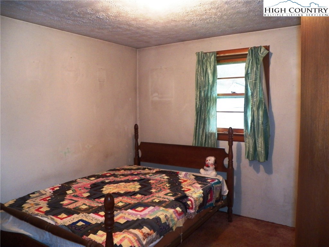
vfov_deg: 49.7
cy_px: 124
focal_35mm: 28
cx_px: 164
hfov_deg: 63.4
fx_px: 266
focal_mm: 4.9
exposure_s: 1/30
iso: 400
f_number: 2.8
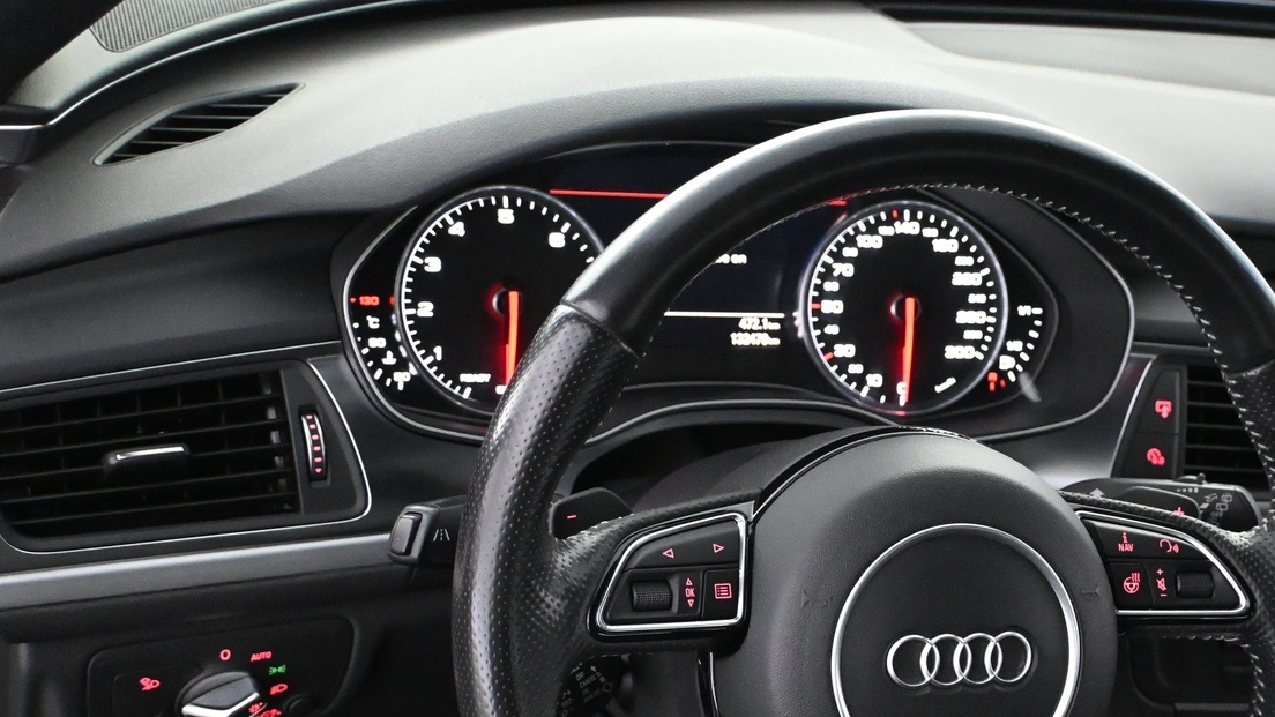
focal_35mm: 63
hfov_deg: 32.6
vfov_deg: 18.8
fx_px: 2143
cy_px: 588
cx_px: 927
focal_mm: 27.5
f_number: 4.5
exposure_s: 1/60
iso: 7200
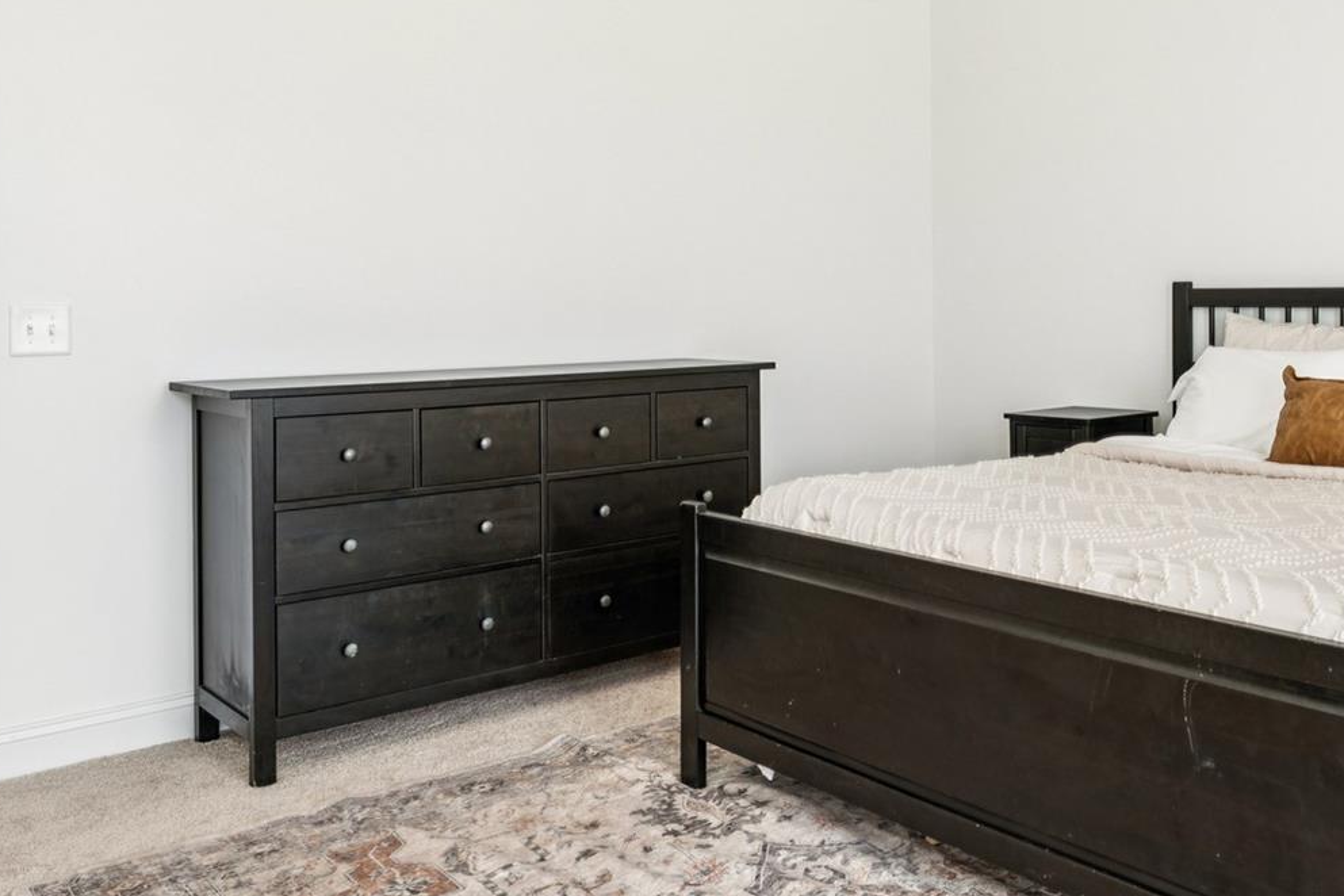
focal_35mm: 34
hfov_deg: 54.7
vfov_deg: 38.8
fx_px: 1263
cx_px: 911
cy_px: 326
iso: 100
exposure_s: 1/13
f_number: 9
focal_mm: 16.4
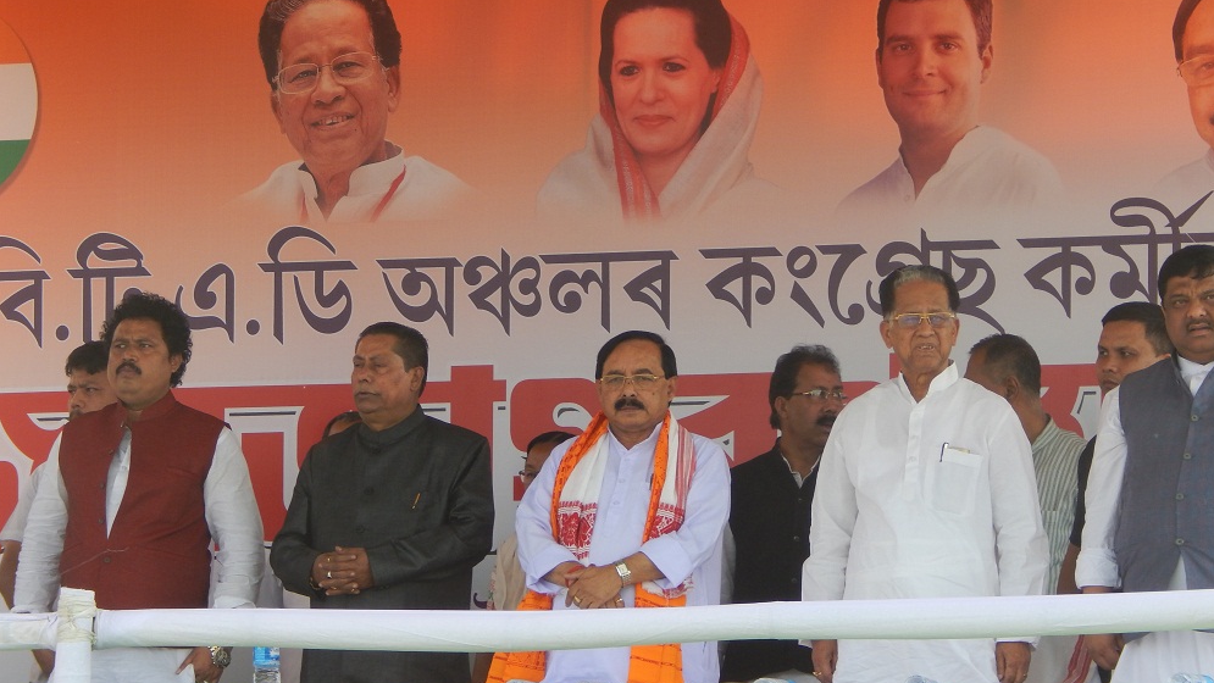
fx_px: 8242
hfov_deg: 8.4
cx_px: 608
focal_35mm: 256
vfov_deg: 4.7
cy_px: 336
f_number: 5.6
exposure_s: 1/160
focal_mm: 41.7
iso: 125
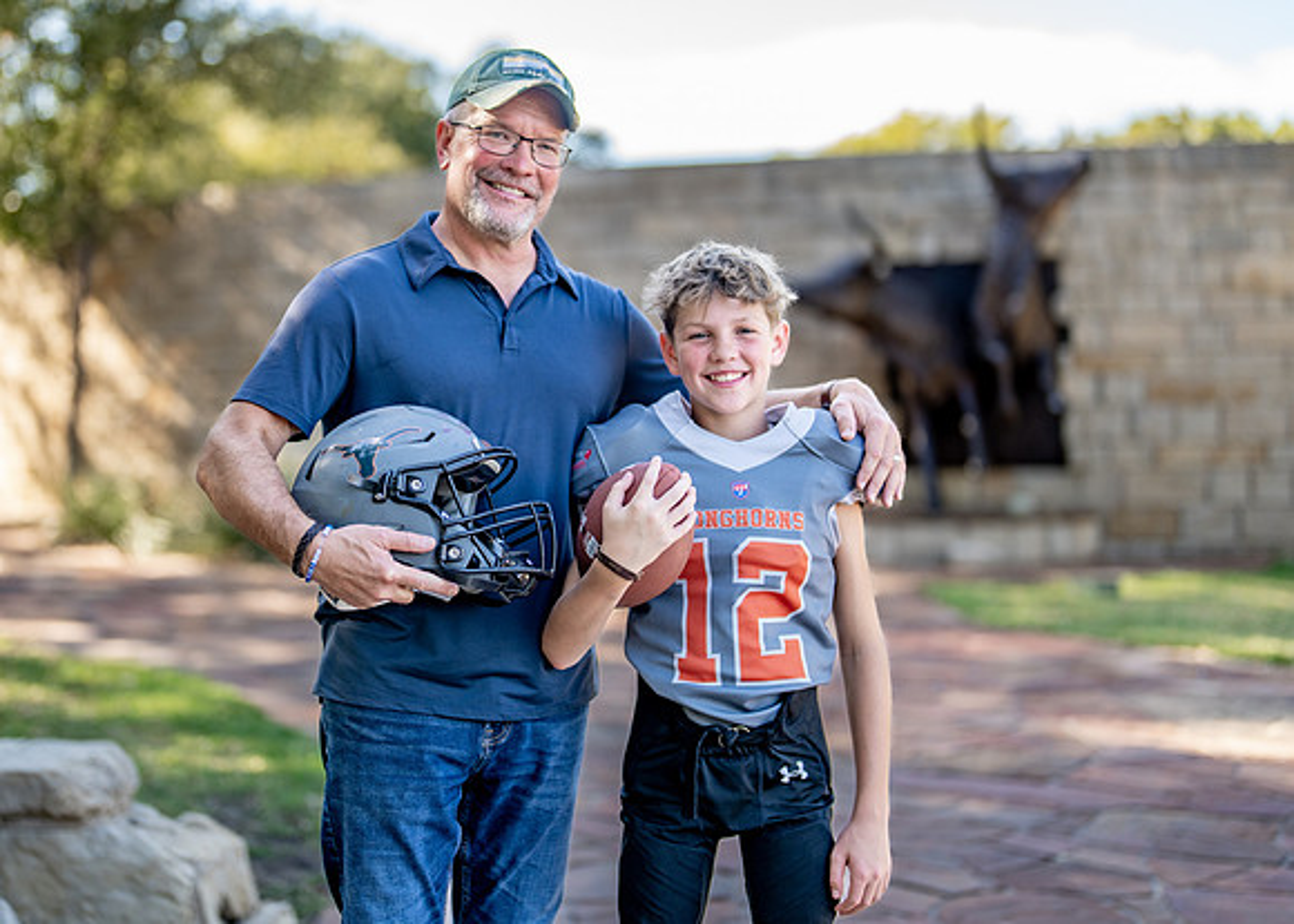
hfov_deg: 32.5
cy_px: 394
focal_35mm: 60
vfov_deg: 23.5
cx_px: 569
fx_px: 2215
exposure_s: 1/1000
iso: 100
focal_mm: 50
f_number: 1.2
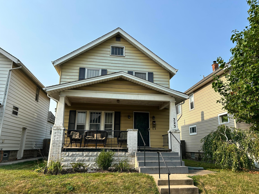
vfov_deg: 53.1
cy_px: 97
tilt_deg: +15.1
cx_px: 130
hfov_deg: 67.3
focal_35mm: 26
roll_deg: -1.0
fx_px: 195
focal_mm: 5.7
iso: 50
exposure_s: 1/3460
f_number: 1.5
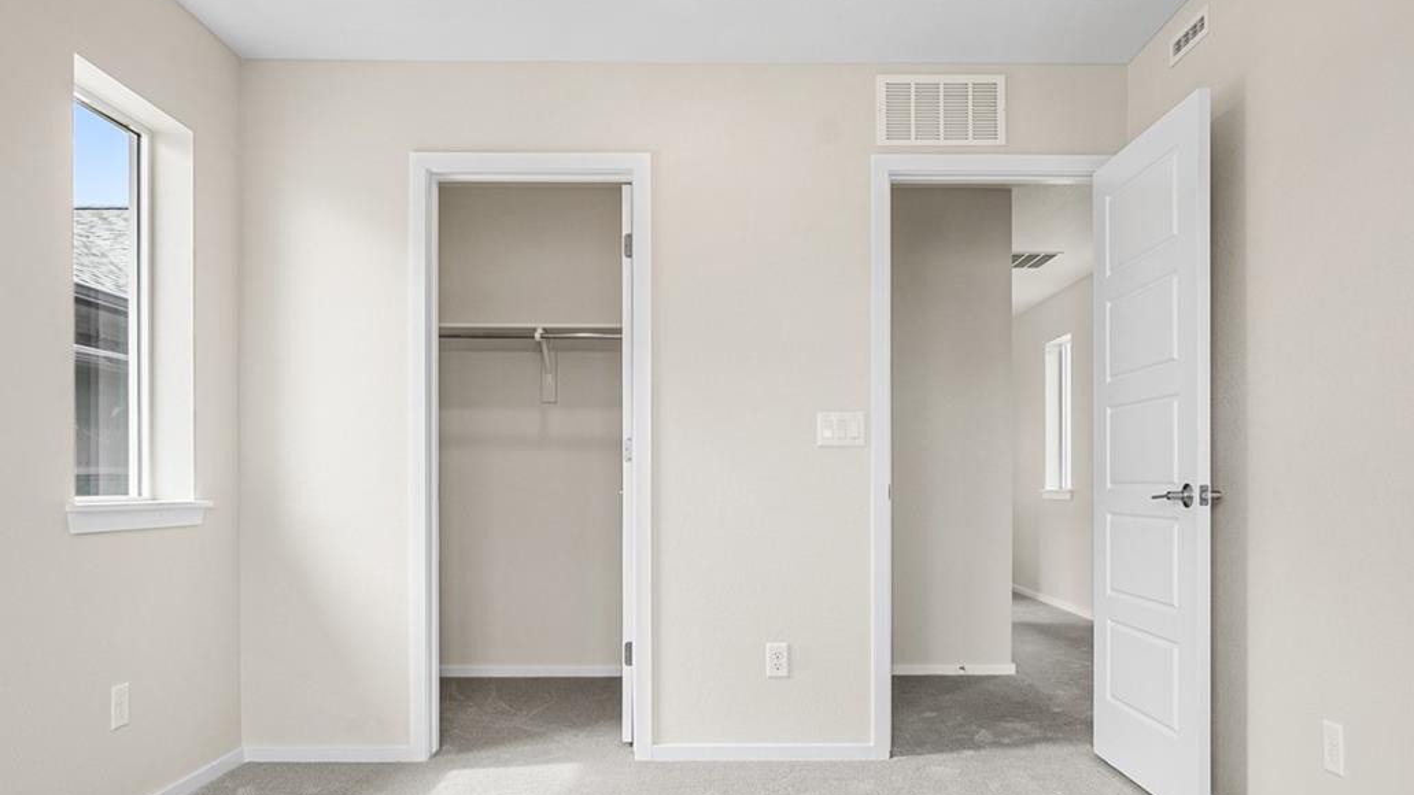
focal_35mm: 26
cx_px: 746
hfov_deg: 71.8
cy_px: 502
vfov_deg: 44.0
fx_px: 975
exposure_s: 1/6
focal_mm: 16
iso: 200
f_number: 8
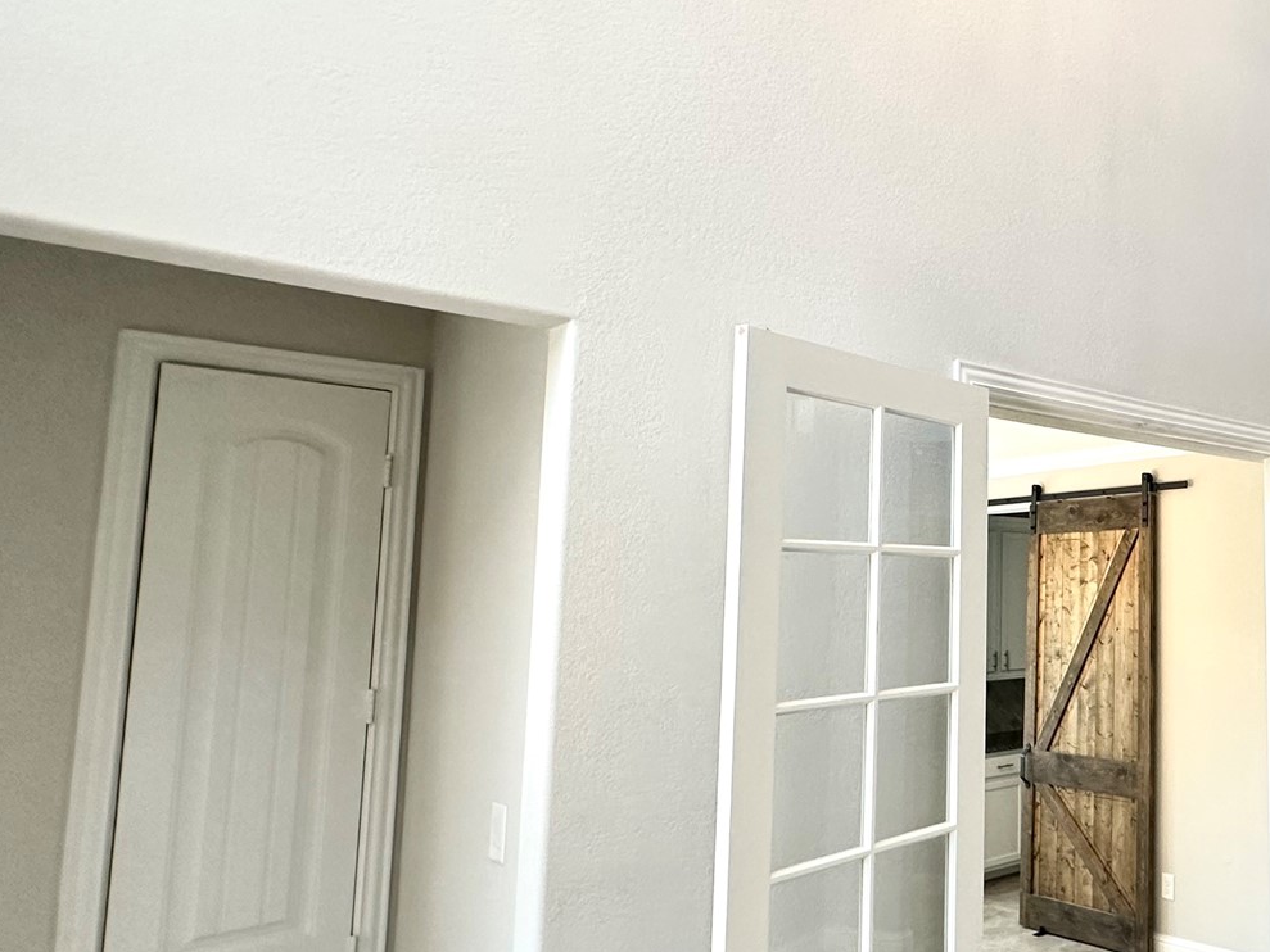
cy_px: 484
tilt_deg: +6.2
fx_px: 1064
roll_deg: +0.1
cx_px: 1185
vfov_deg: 48.2
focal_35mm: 29
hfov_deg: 52.6
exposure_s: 1/120
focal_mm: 2.22
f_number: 2.2
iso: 200
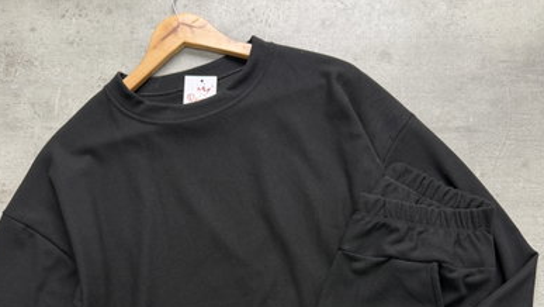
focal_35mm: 36
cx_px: 264
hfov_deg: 55.3
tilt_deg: -85.4
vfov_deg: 30.3
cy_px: 316
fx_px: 519
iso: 200
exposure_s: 1/140
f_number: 1.78
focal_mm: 6.76
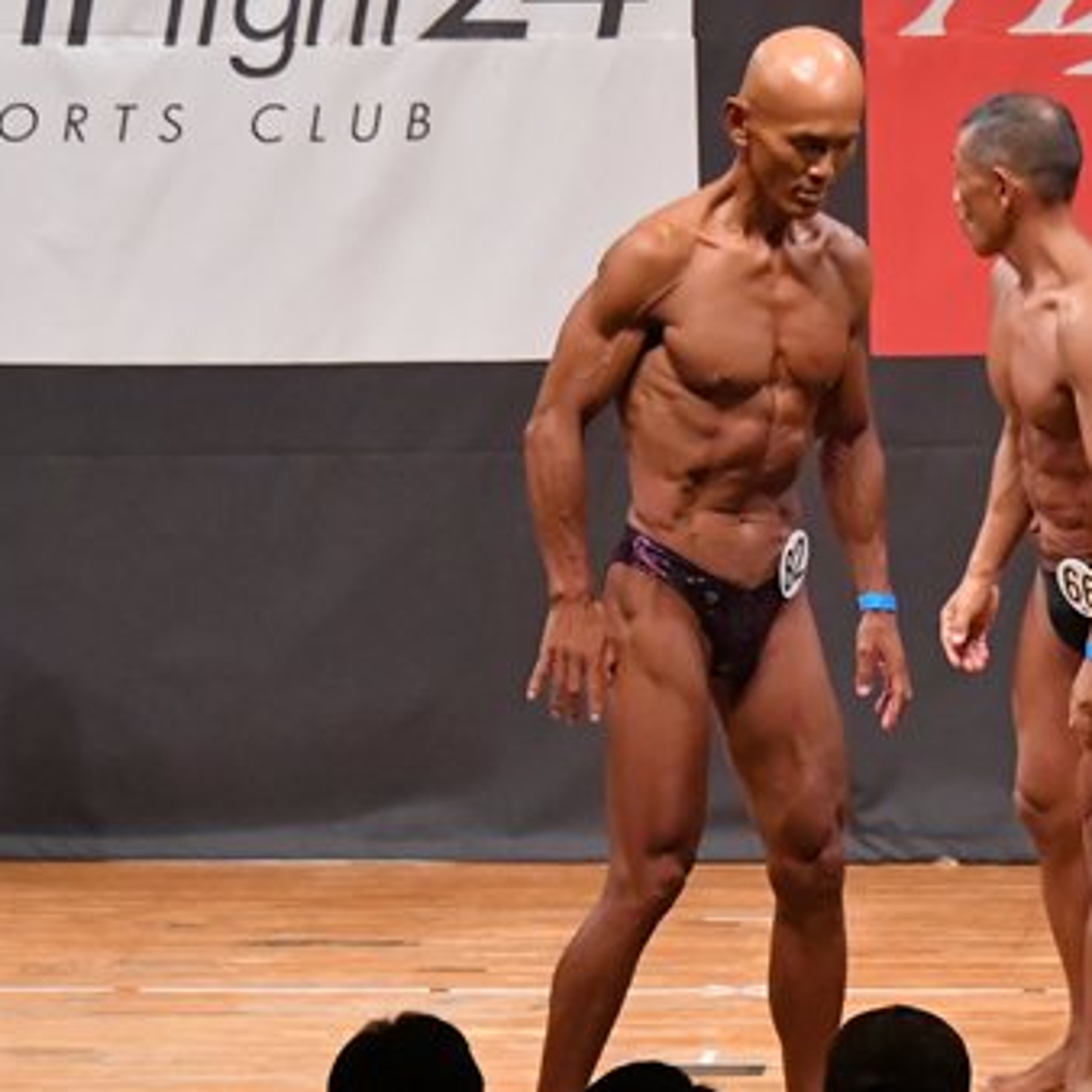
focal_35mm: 394
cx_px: 1061
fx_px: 14062
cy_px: 720
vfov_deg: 4.4
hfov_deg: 4.4
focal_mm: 135
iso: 9000
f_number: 5.6
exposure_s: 1/400
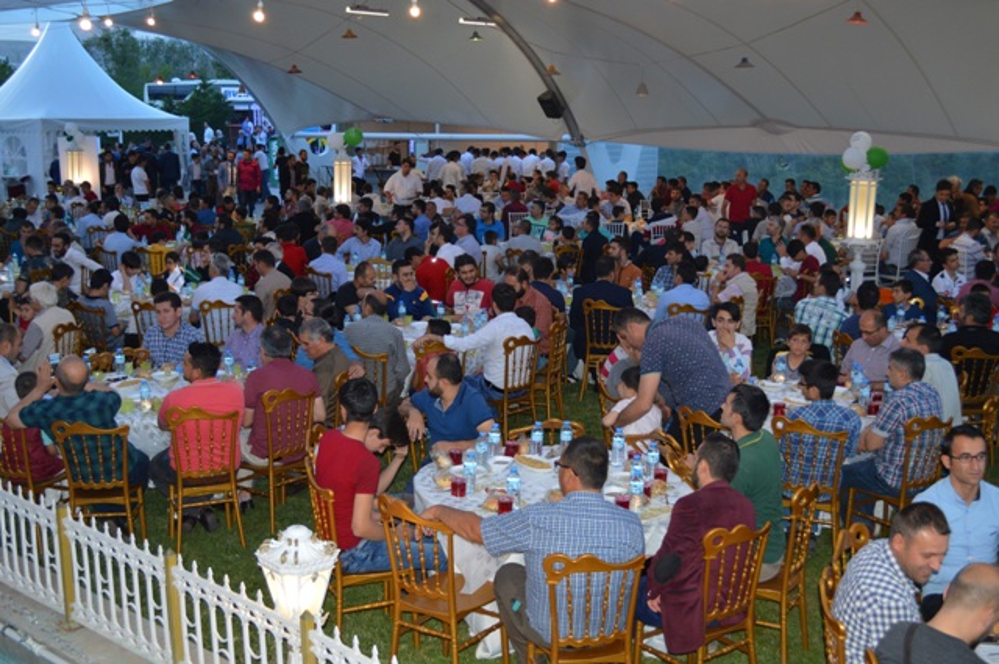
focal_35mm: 42
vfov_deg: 31.8
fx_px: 1164
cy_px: 332
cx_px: 500
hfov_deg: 46.5
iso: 500
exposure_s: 1/60
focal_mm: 28
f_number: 4.5
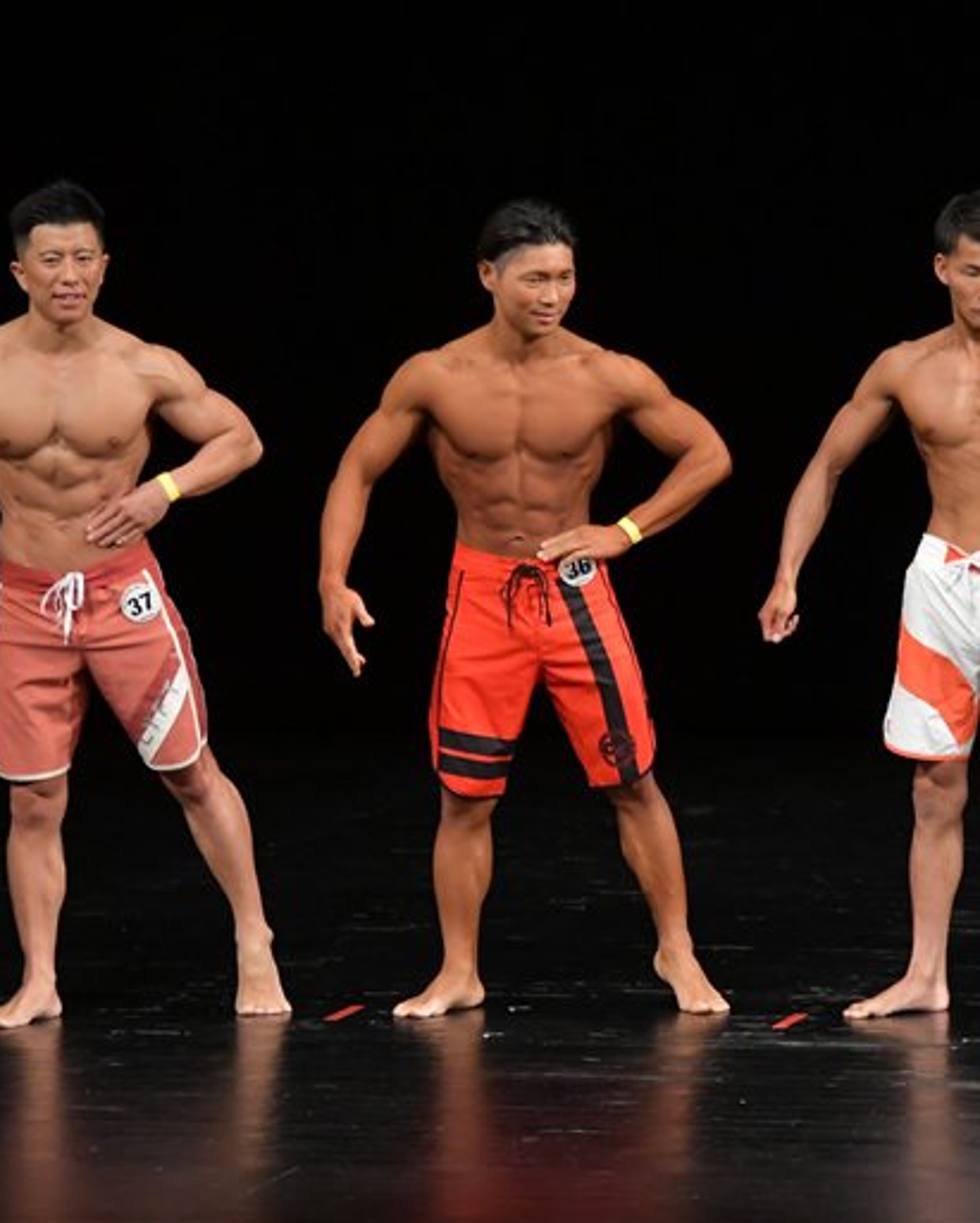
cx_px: 762
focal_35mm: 340
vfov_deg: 5.7
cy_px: 613
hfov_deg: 4.6
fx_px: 12316
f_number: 5.6
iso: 3200
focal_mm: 160
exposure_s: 1/400
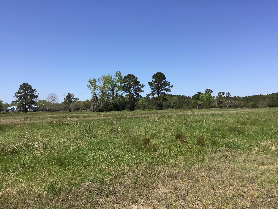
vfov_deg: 45.4
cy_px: 104
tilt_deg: -0.9
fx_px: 249
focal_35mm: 31
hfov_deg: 58.4
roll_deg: +2.3
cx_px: 139
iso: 25
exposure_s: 1/1359
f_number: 2.4
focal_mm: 3.3
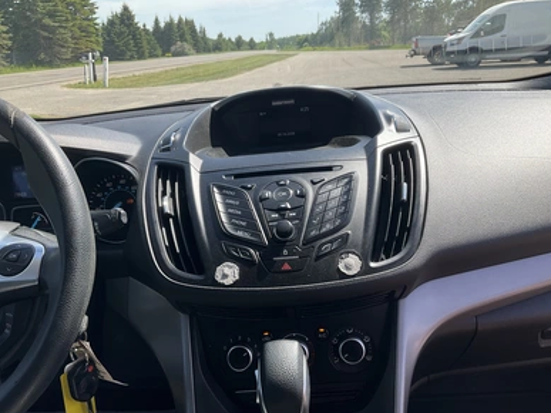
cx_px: 283
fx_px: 477
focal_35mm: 30
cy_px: 212
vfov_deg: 46.8
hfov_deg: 60.0
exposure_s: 1/529
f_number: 1.8
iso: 25
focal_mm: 3
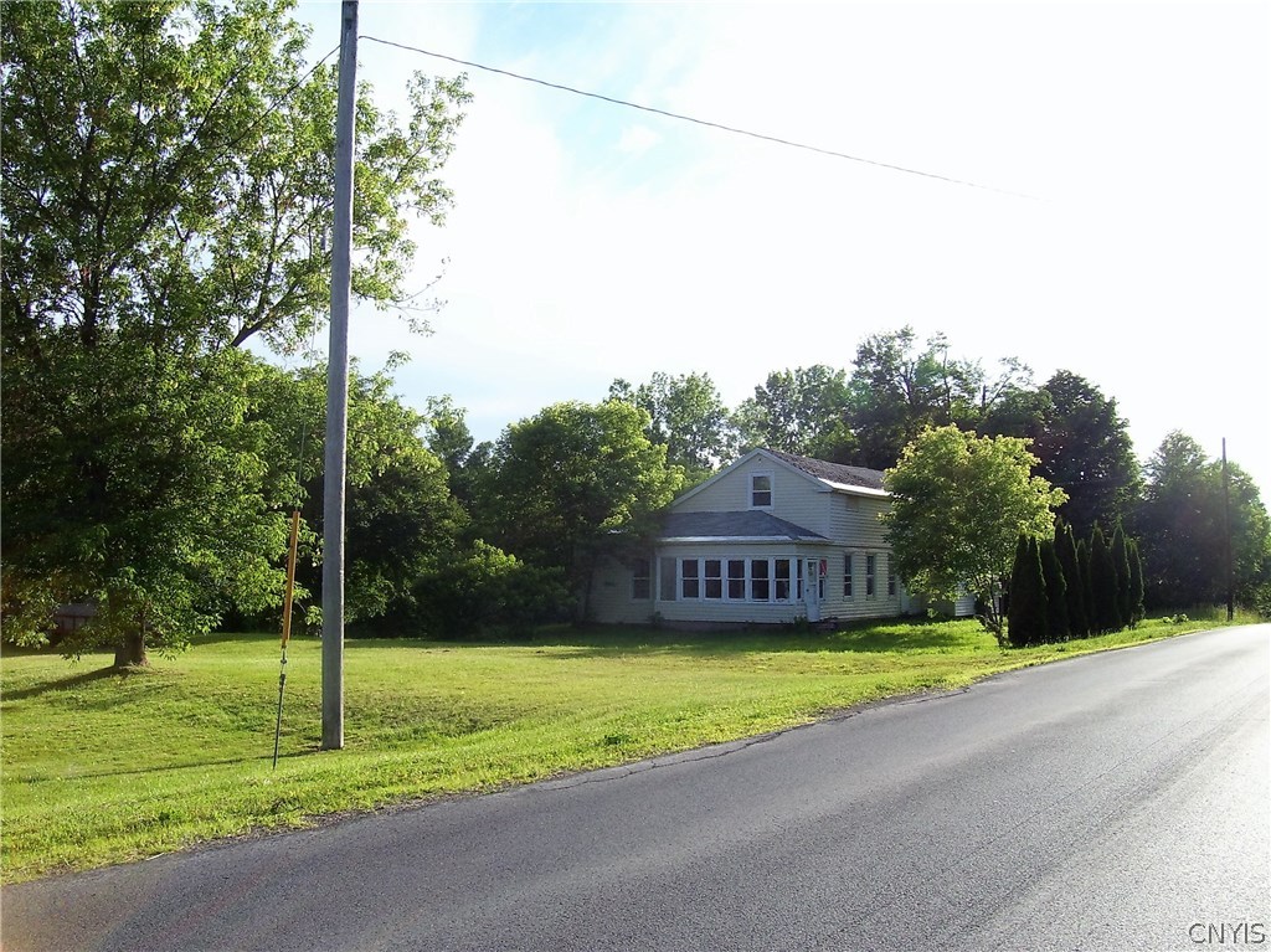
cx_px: 636
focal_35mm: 34
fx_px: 1248
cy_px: 476
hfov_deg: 54.0
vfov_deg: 41.8
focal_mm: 5.6
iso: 80
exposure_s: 1/250
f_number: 4.8
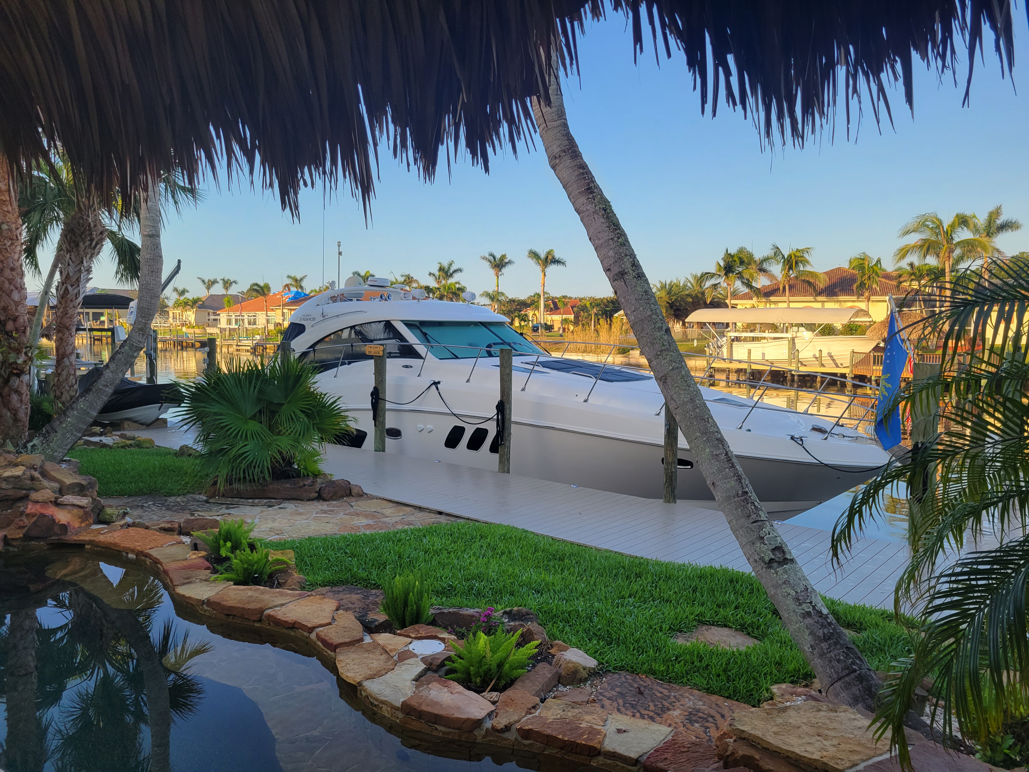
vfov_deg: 53.1
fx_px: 773
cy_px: 386
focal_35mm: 26
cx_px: 514
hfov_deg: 67.3
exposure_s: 1/643
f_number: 1.8
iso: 40
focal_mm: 5.4
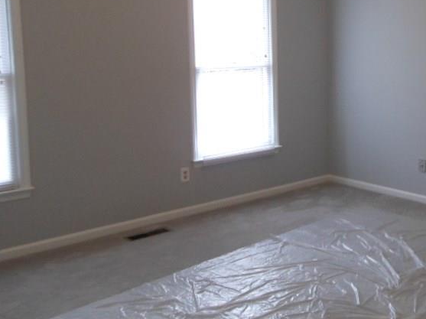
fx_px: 566
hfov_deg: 38.9
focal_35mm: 46
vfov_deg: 30.9
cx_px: 366
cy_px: 74
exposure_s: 1/30
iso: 320
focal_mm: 4.5
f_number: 3.2
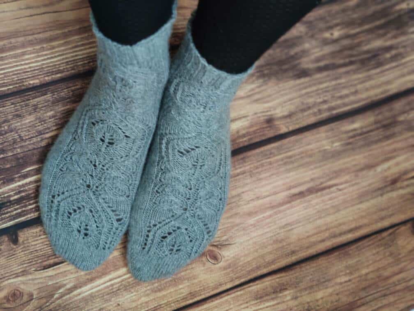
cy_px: 156
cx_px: 207
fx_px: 490
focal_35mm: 41
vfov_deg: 35.1
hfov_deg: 45.8
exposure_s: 1/33
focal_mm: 8.16
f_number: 2
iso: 1432
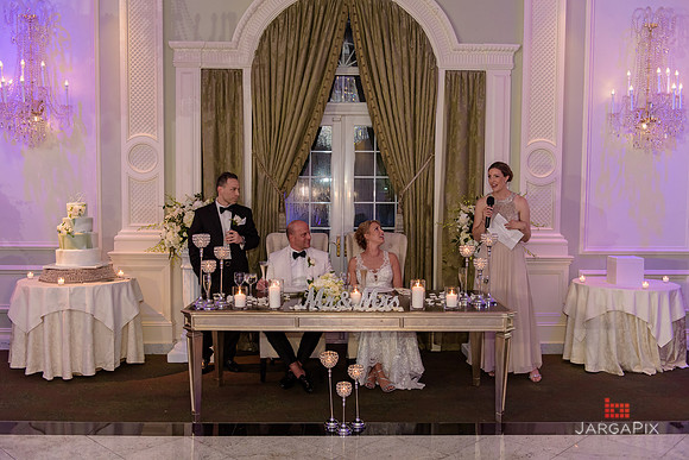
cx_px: 344
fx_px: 651
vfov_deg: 38.9
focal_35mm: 34
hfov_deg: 55.8
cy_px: 230
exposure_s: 1/125
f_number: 3.2
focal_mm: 34
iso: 1600
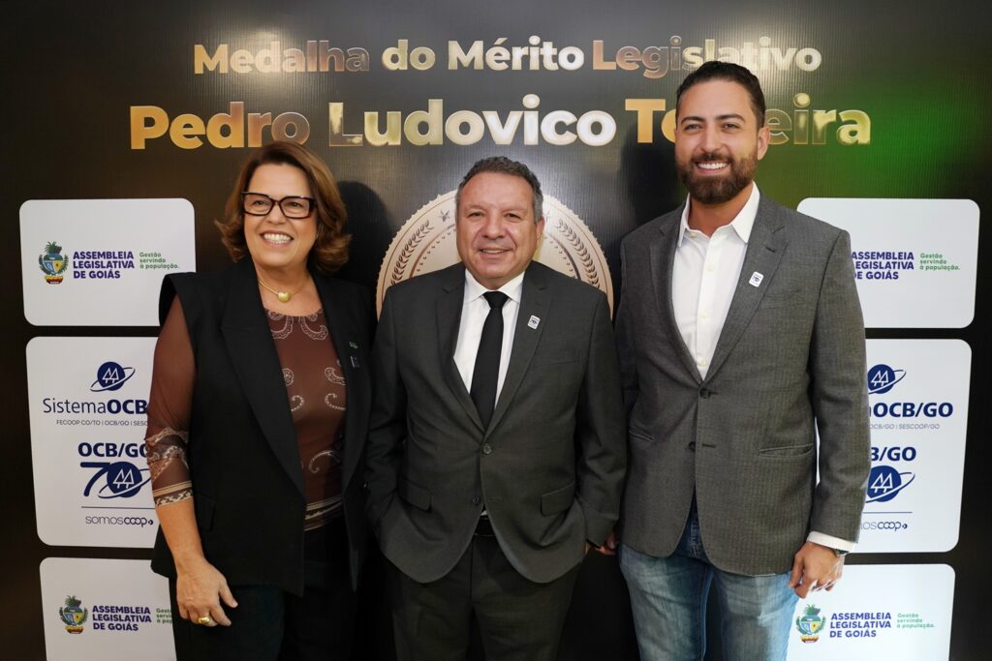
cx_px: 496
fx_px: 772
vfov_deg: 46.4
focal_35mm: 28
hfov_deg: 65.5
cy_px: 330
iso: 1600
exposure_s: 1/160
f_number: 2.8
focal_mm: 28
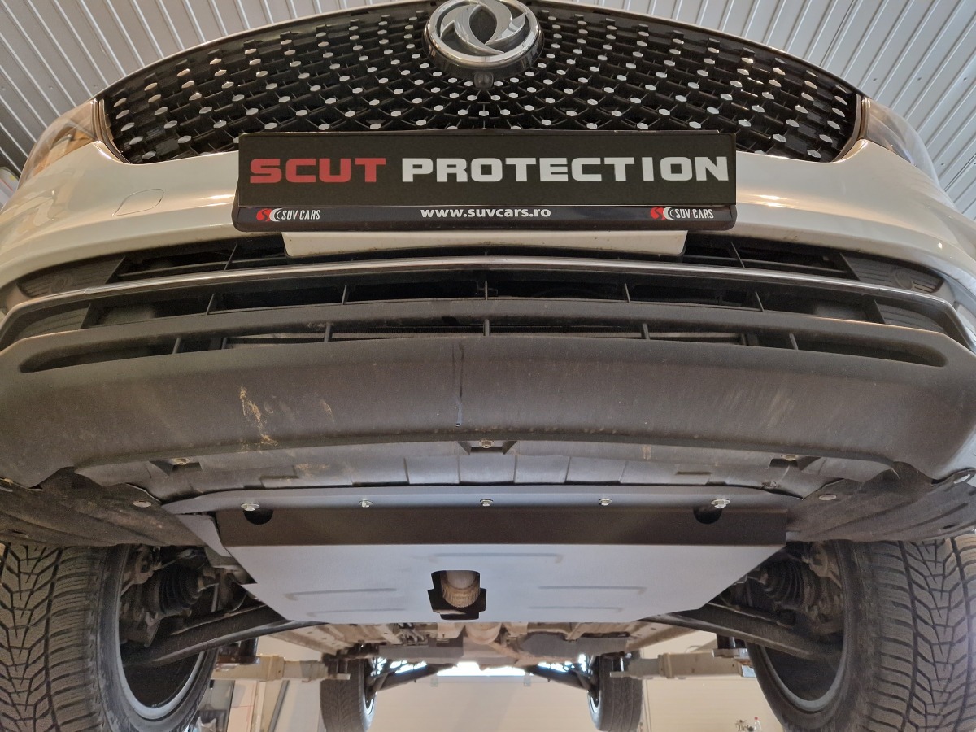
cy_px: 366
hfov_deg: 73.9
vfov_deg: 58.9
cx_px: 488
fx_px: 648
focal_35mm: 23
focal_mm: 5.4
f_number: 1.8
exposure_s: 1/50
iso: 800
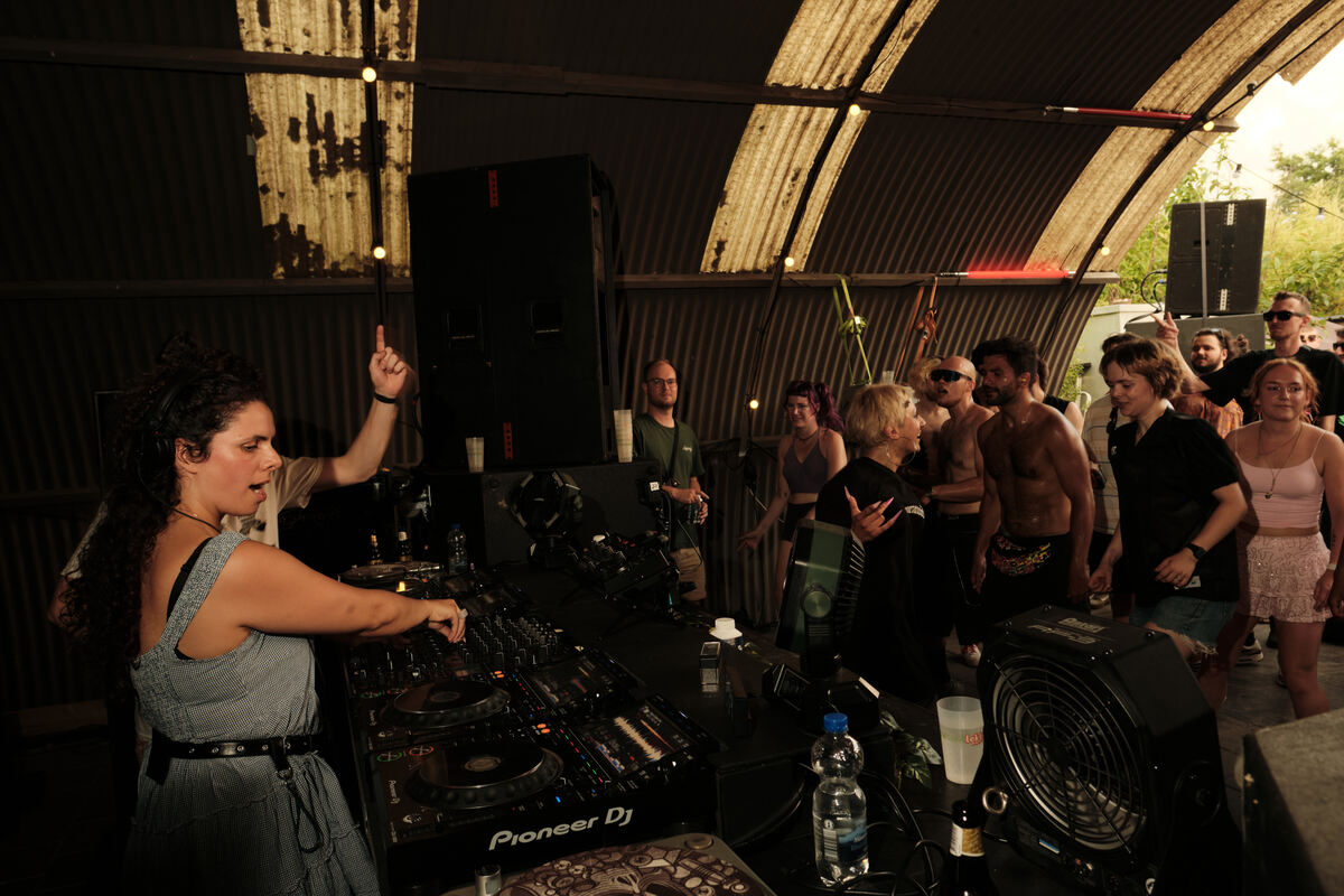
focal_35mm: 24
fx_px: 896
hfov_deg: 73.7
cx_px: 672
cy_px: 448
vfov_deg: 53.1
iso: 640
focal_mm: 16
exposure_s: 1/60
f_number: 5.6
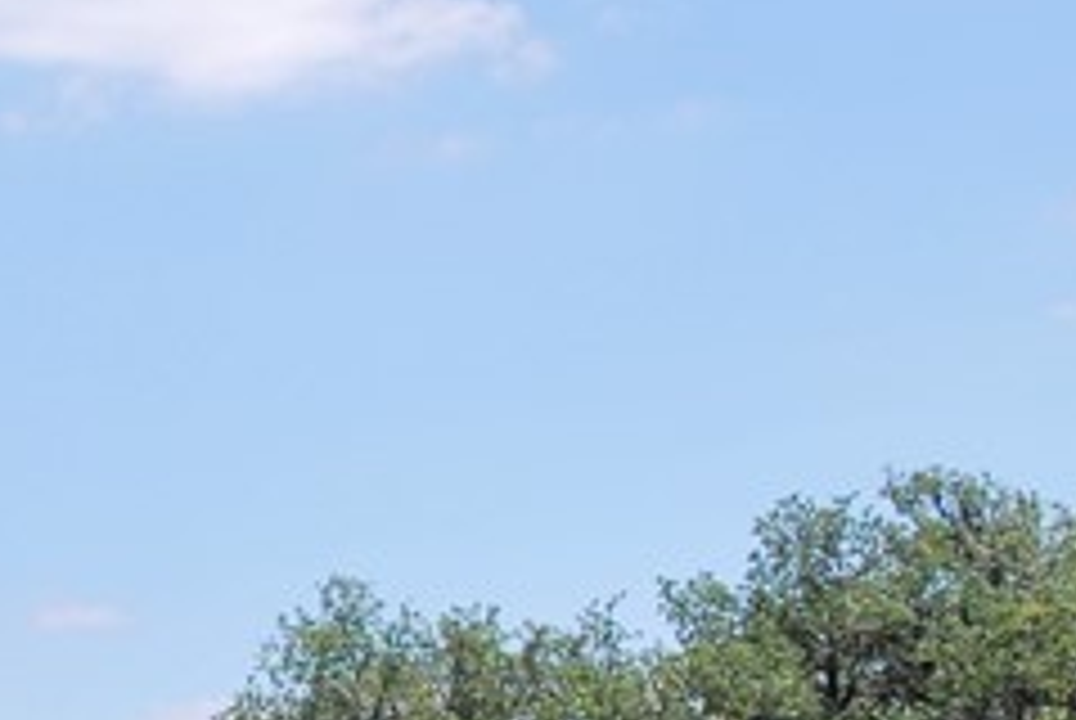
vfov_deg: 7.0
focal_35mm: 197
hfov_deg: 10.3
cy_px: 518
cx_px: -200
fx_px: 5903
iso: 100
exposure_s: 1/250
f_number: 8
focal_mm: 29
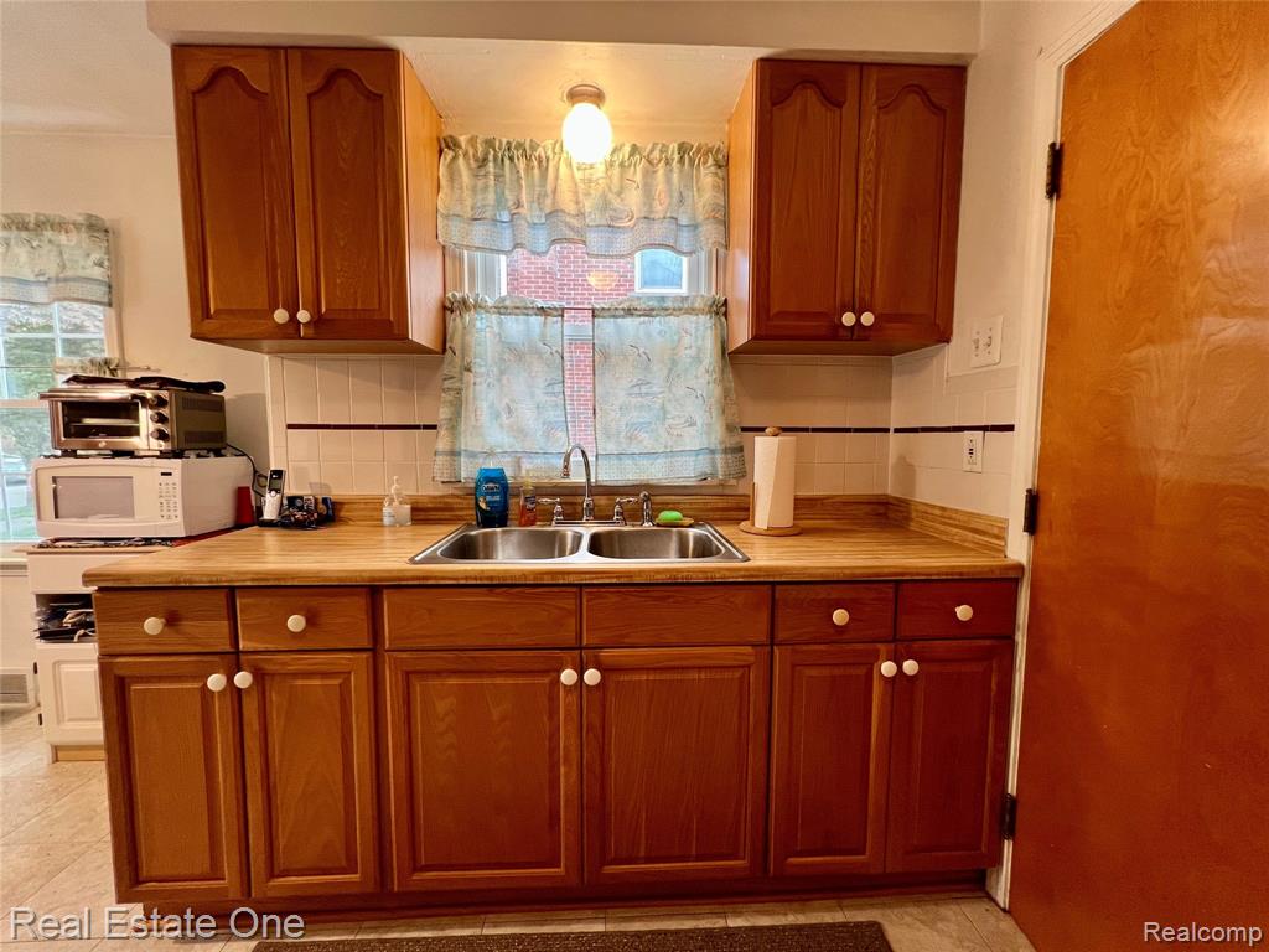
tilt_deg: -5.9
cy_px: 476
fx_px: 477
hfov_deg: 106.2
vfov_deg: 89.9
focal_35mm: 13
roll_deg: +0.3
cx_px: 634
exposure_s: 1/120
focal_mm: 1.57
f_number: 1.8
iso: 160
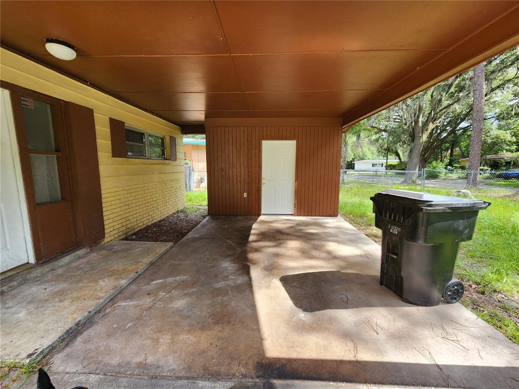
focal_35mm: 13
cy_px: 194
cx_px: 260
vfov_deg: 89.9
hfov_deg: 106.2
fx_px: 195
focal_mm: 2.2
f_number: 2.2
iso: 50
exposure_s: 1/264
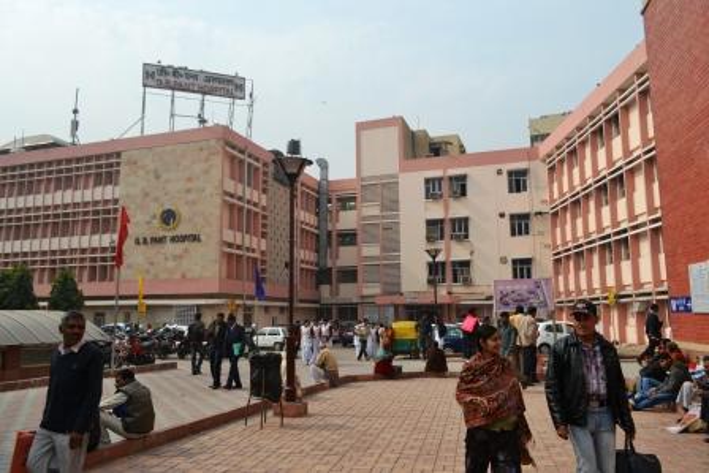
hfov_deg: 67.4
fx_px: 532
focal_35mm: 27
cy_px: 236
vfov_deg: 48.0
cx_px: 354
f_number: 8
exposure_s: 1/250
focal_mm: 18
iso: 100
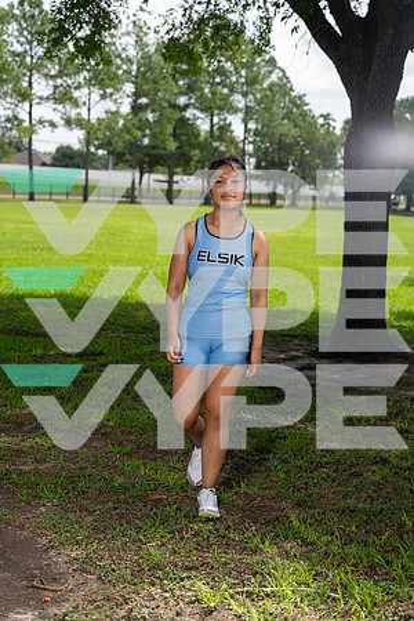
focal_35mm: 68
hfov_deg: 20.0
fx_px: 1173
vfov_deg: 29.7
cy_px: 310
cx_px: 207
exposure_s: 1/1600
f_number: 4
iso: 250
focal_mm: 68
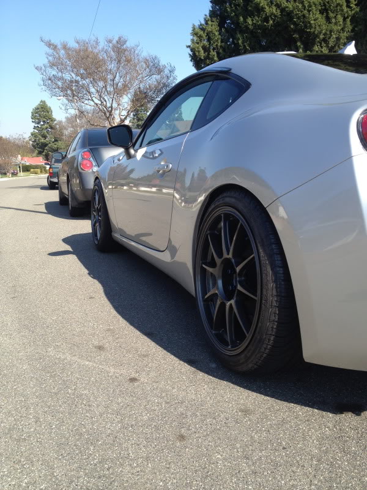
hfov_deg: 40.7
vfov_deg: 52.6
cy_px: 245
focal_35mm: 35
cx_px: 184
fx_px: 495
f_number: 2.4
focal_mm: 4.3
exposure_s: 1/767
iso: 50
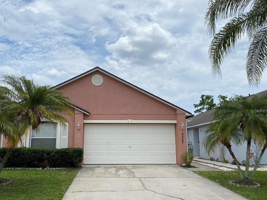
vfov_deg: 45.4
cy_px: 111
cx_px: 114
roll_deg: -0.4
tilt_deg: +8.2
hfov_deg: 58.1
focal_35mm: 31
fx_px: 239
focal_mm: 4.25
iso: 32
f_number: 1.8
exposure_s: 1/5747
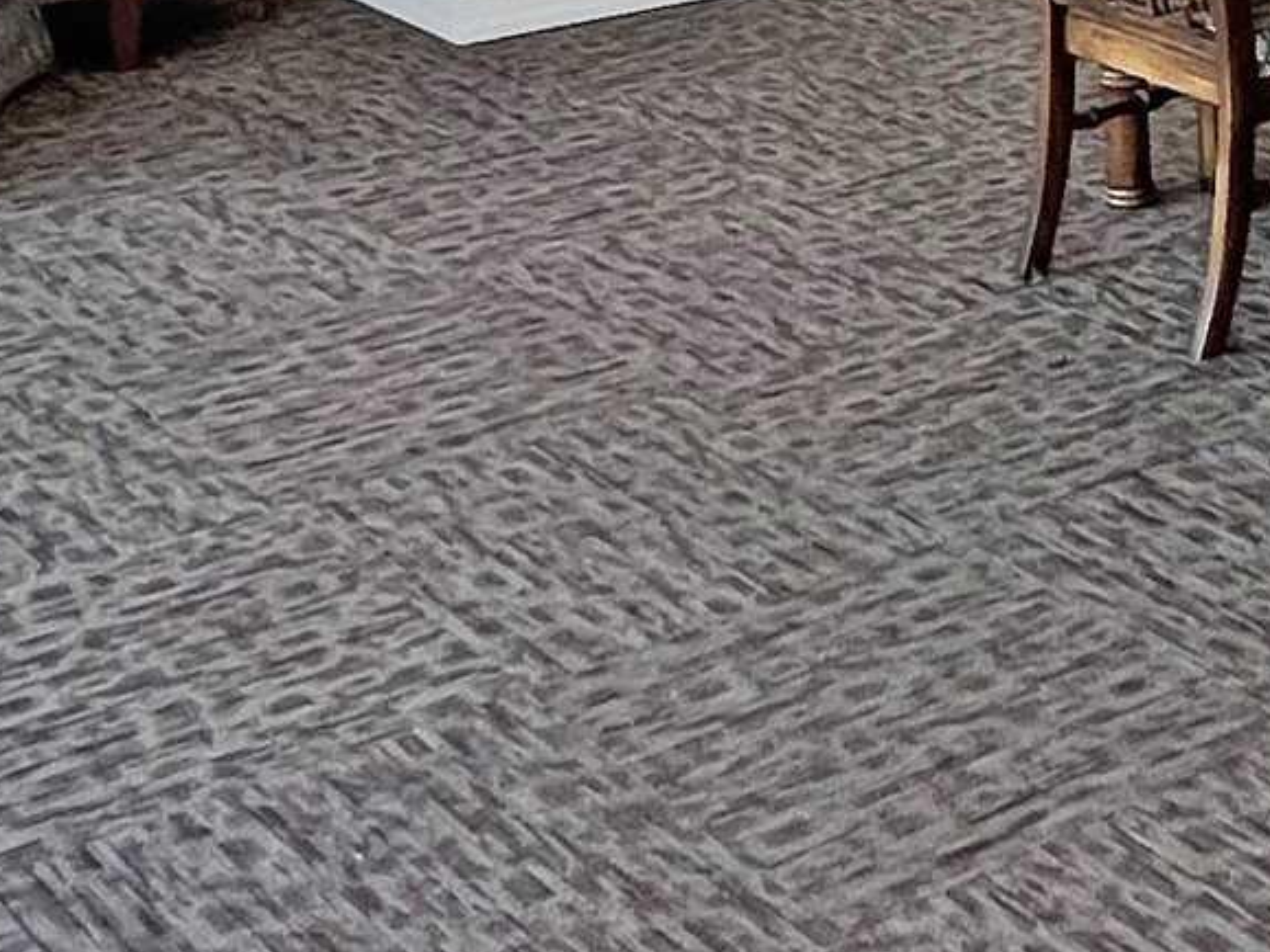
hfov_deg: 27.4
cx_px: 1090
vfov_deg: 20.1
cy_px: -171
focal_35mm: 69
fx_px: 2531
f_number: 1.8
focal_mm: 1.57
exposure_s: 1/99
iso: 160
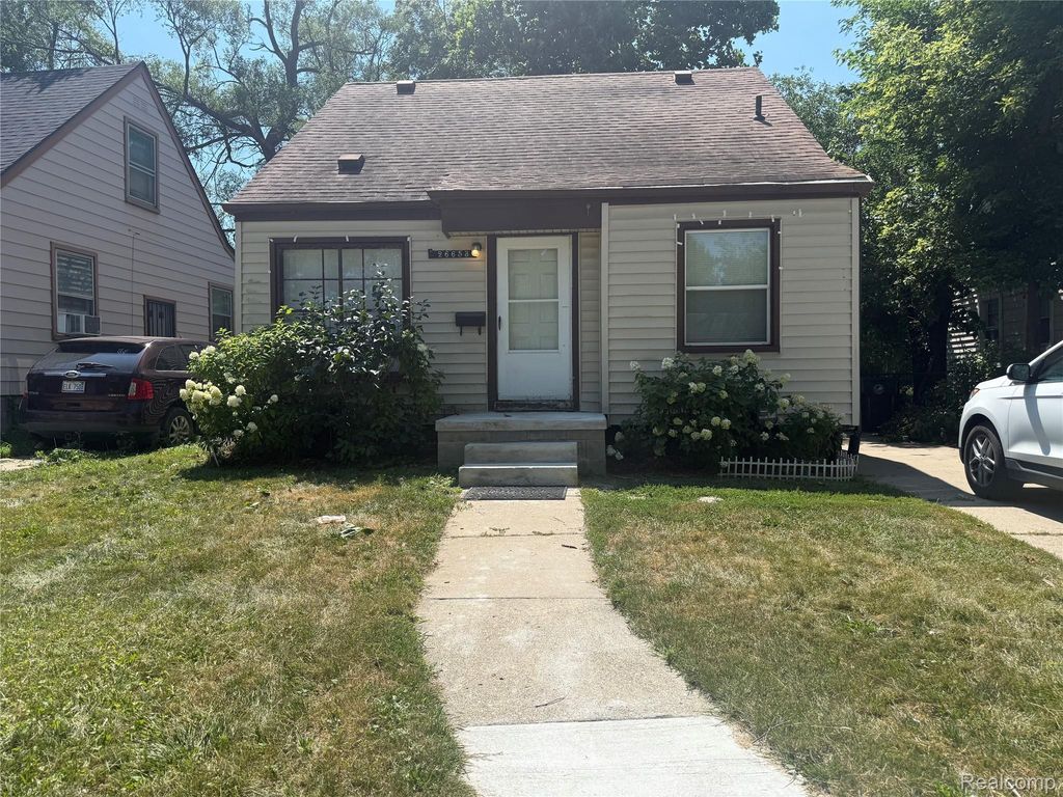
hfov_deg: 71.6
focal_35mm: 24
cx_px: 532
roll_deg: +0.1
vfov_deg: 56.8
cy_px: 398
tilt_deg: -0.7
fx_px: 737
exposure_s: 1/3279
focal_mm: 6.76
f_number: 1.78
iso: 80
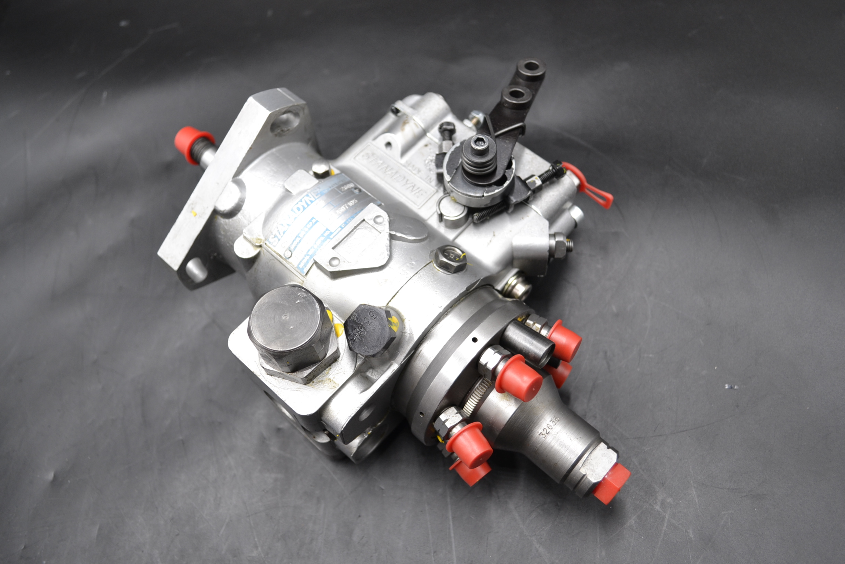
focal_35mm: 33
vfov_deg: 40.0
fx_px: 775
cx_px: 422
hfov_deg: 57.2
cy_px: 282
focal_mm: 22
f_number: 4.5
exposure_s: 1/80
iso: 400
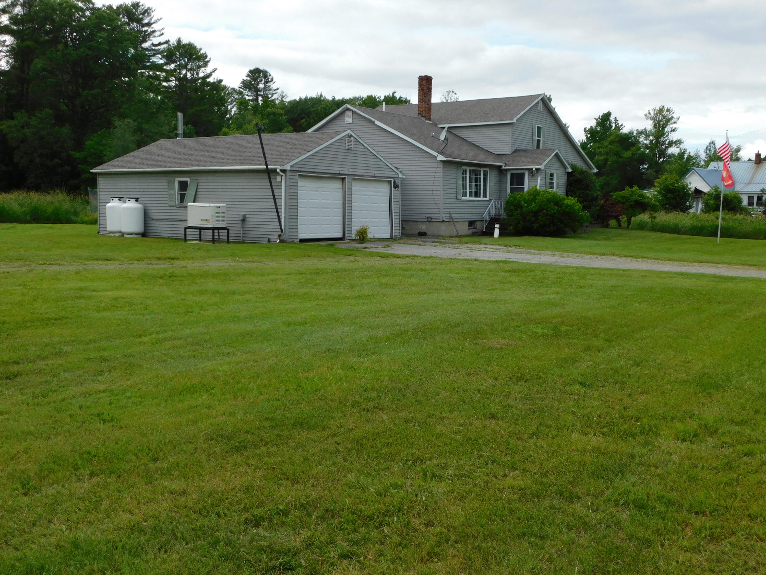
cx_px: 383
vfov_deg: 39.7
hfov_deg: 51.4
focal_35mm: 36
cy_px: 288
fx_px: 797
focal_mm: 6.3
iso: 125
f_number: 3.5
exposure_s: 1/800
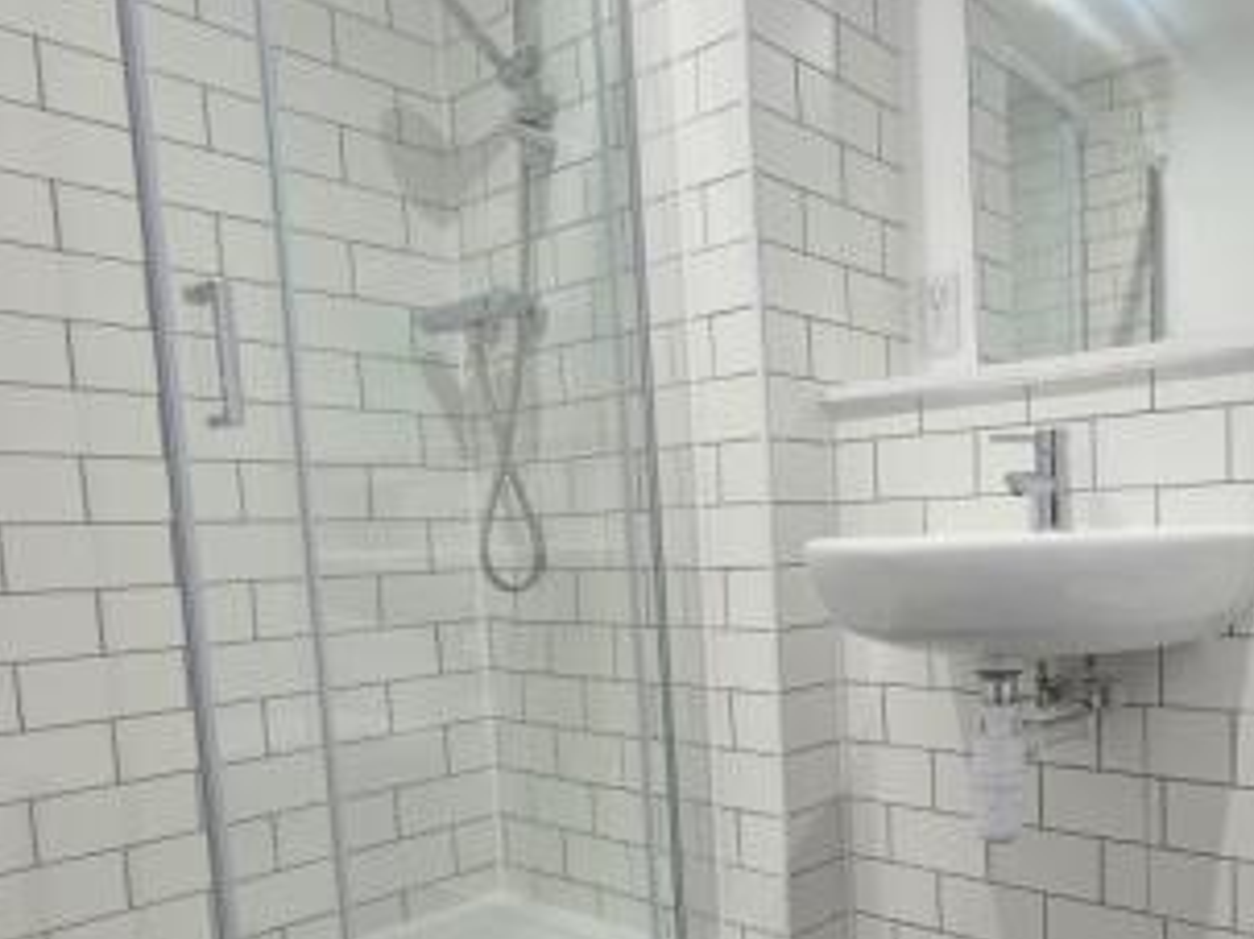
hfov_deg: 63.4
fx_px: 905
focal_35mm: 25
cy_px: 618
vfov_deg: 53.9
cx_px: 1004
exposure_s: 1/50
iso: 125
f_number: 2.2
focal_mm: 2.2
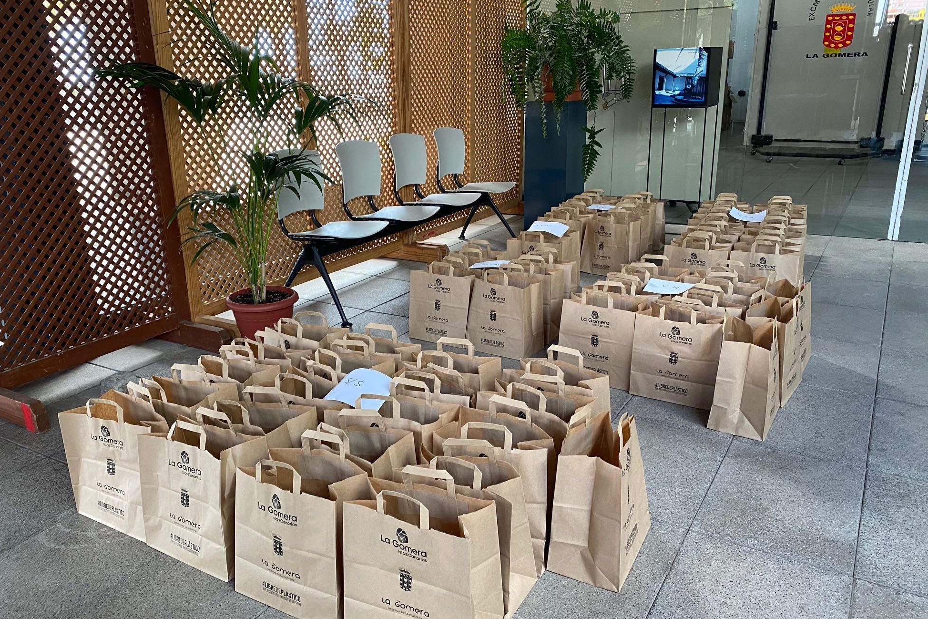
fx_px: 722
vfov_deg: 46.4
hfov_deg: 65.5
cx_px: 449
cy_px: 315
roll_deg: +0.8
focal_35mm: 28
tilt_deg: -17.7
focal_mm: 4.25
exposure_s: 1/96
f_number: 1.8
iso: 125
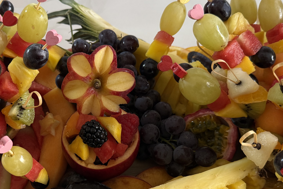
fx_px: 385
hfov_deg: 39.9
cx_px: 95
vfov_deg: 27.3
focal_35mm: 49
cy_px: 128
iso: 200
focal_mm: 6.76
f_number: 1.78
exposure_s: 1/75
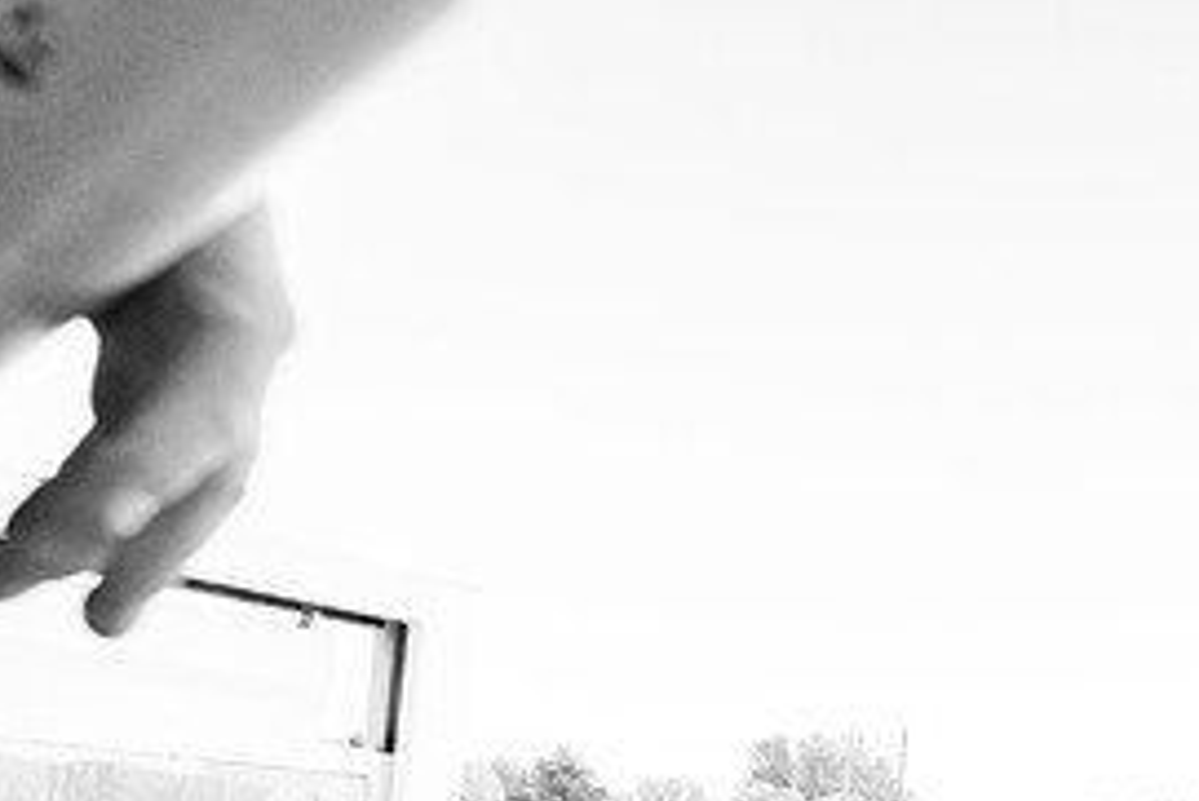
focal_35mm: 30
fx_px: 1000
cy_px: 816
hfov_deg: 49.0
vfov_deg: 38.3
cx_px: 1234
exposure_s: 1/500
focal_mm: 14
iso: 4000
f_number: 4
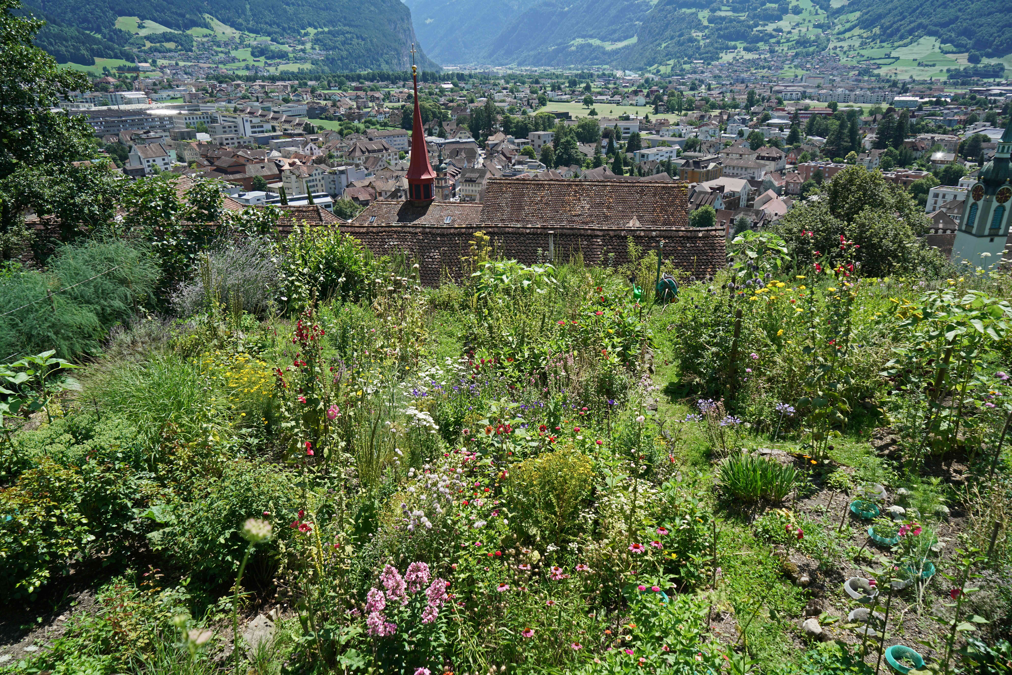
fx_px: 675
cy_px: 338
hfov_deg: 73.7
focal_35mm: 24
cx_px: 506
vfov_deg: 53.1
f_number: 9
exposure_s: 1/125
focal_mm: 24
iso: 100
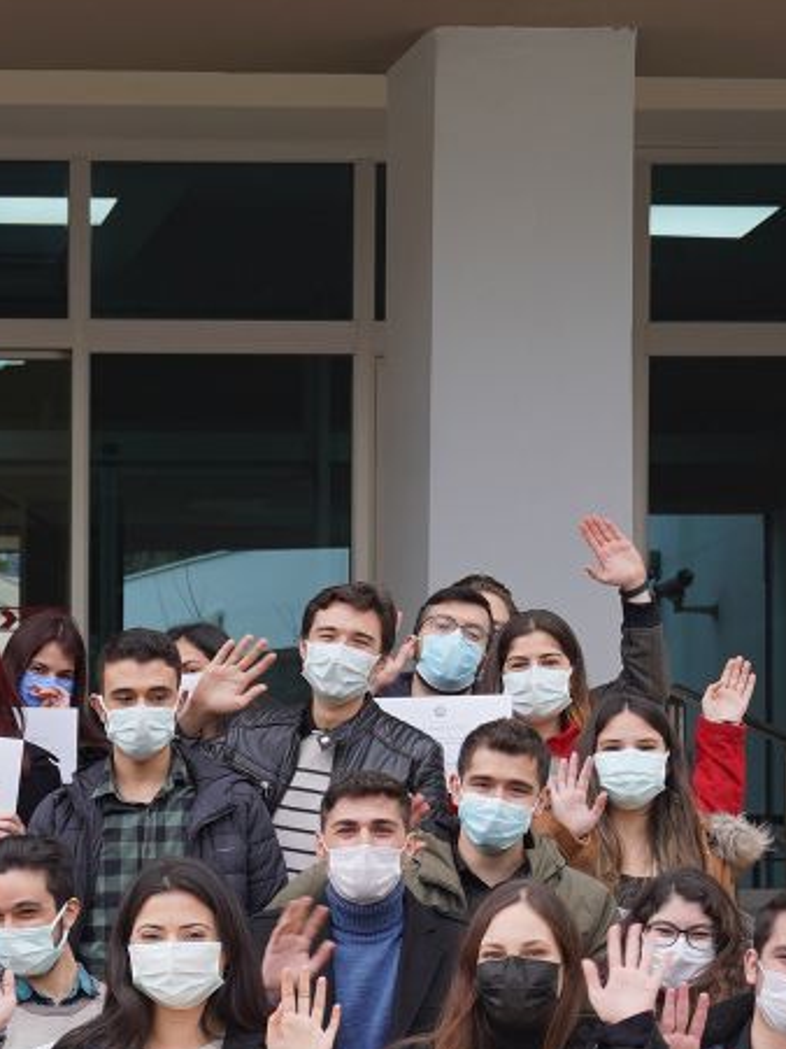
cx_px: -286
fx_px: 3786
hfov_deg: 11.5
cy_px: 979
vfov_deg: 15.6
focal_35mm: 125
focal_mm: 39
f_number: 4
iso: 125
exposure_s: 1/125
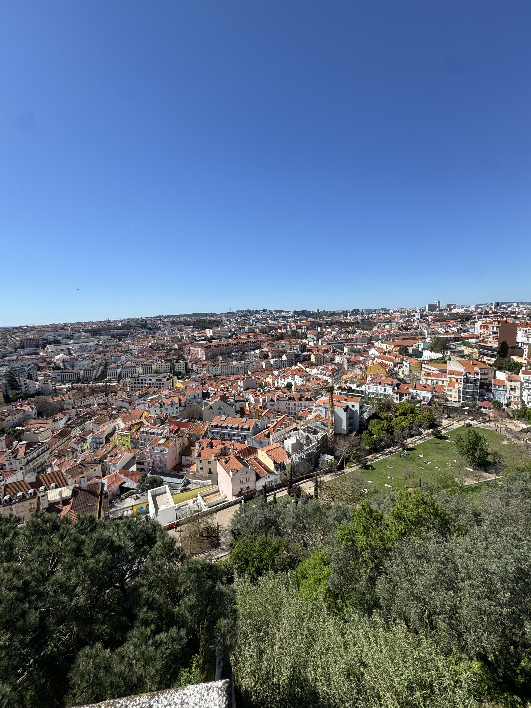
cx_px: 266
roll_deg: +1.7
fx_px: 286
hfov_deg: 85.7
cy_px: 354
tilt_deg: -7.0
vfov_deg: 102.1
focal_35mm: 14
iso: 50
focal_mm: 2.22
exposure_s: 1/2494
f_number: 2.2
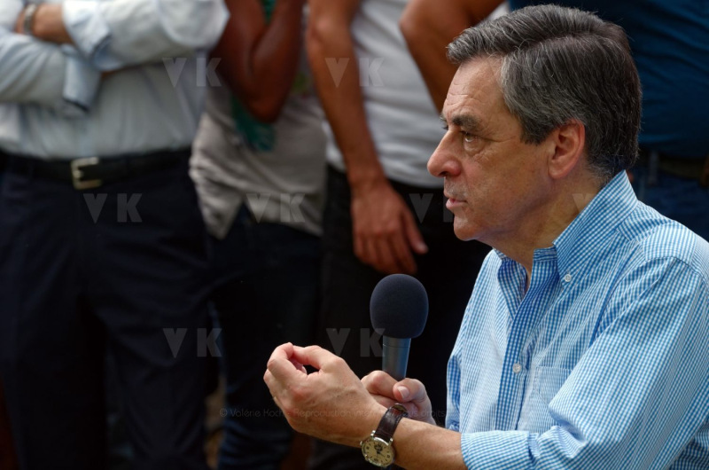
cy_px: 235
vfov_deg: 4.6
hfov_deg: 6.9
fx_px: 5897
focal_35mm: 300
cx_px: 354
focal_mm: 200
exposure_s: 1/125
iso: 200
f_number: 5.6
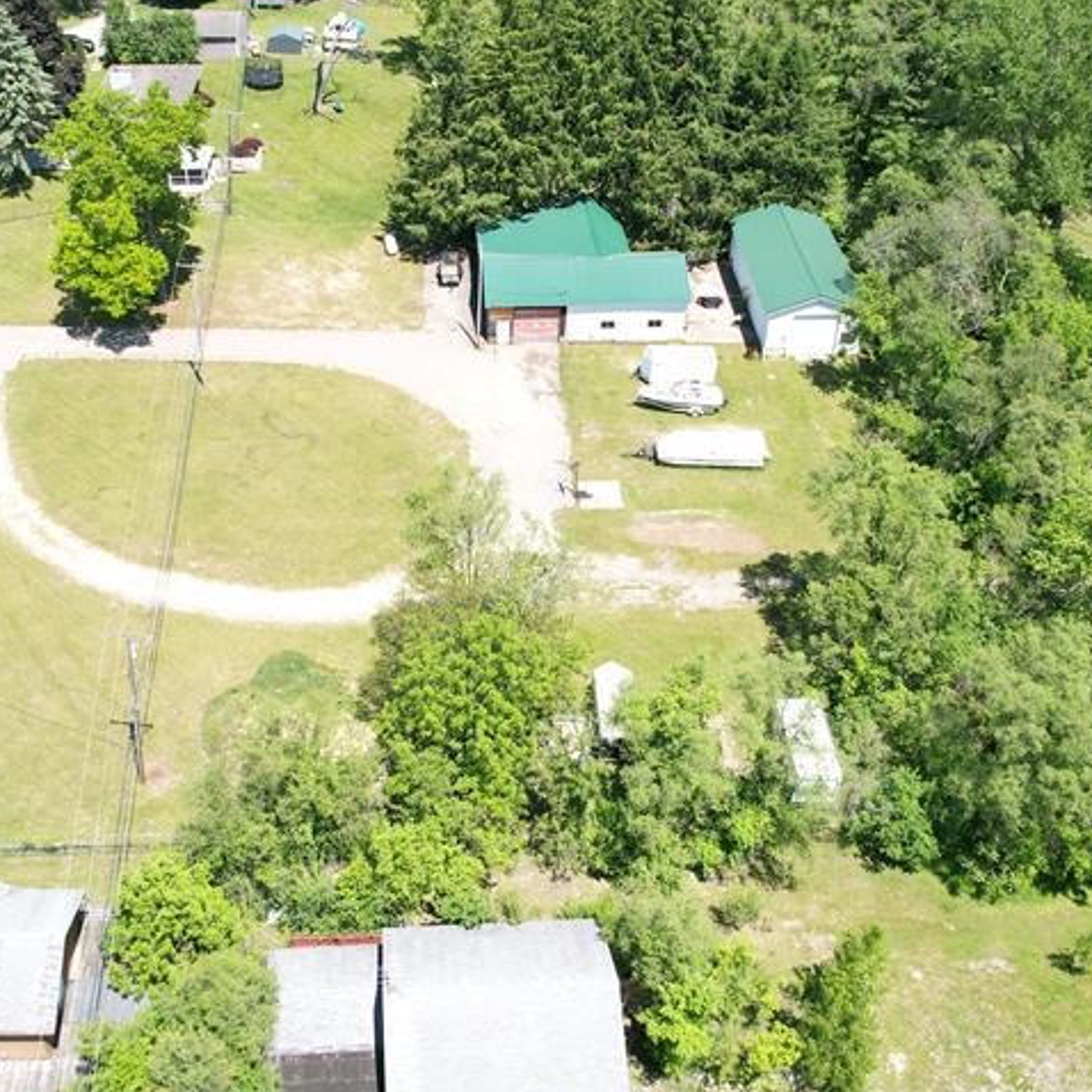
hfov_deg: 41.8
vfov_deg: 41.8
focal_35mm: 40
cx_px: 466
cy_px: 503
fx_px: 1428
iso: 100
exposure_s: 1/725
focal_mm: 8.38
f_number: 2.8
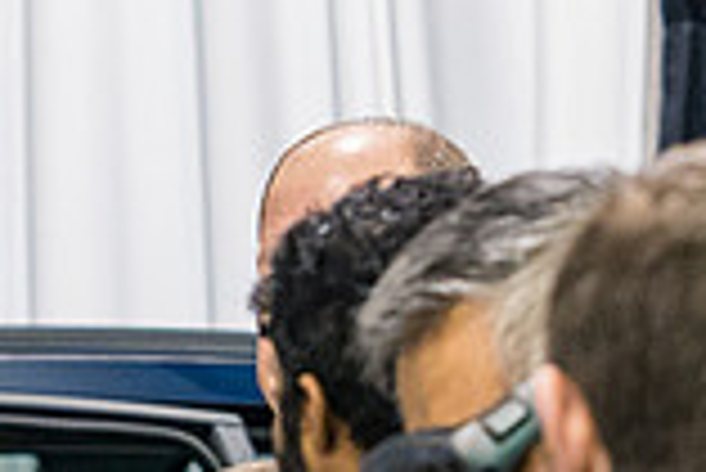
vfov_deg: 3.5
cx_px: -135
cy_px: 820
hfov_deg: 5.3
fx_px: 7616
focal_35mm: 388
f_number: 3.5
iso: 3200
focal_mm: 70
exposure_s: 1/125
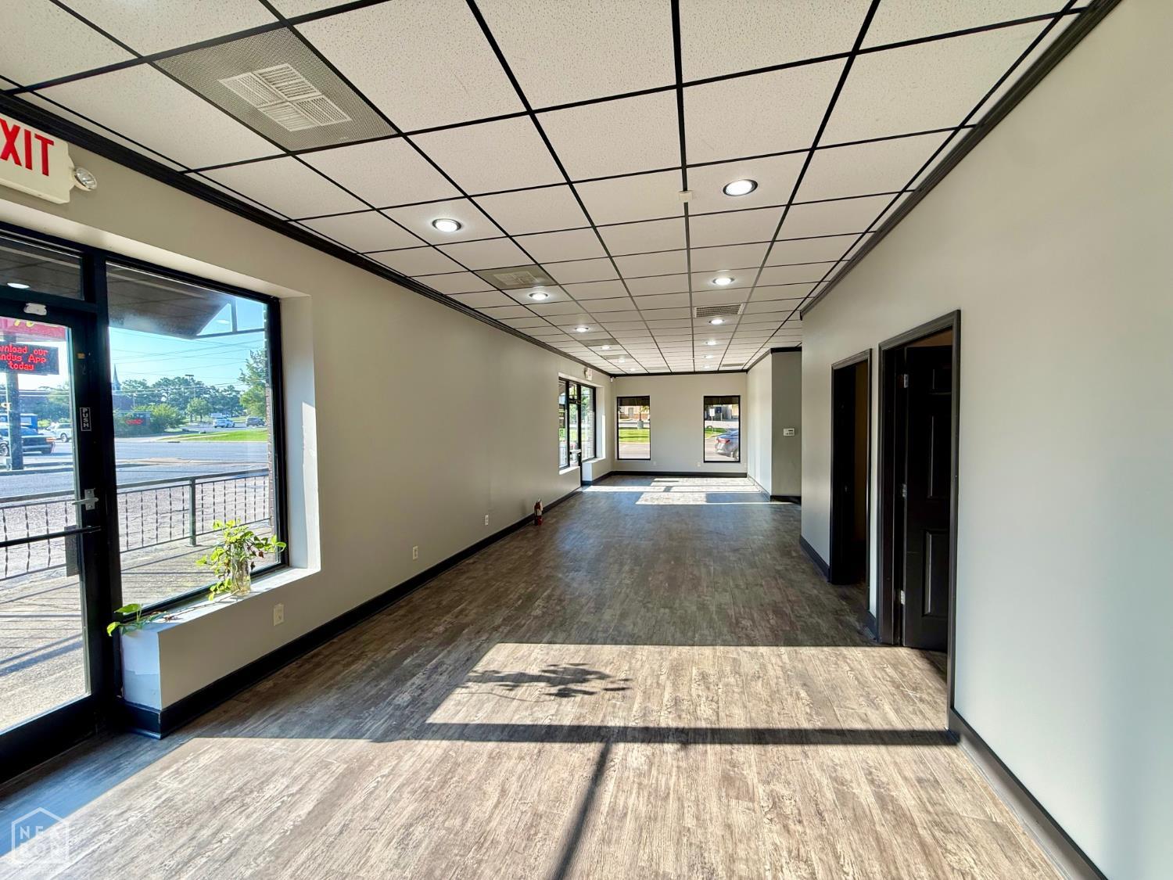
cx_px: 586
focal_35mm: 14
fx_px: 474
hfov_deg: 102.1
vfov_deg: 85.7
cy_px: 440
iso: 80
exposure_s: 1/120
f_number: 2.2
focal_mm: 2.22
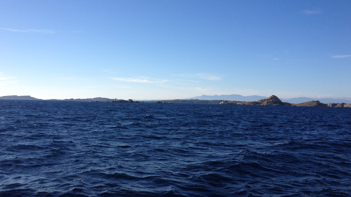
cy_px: 94
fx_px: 363
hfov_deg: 51.6
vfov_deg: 30.4
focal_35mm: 39
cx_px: 178
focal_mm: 4.28
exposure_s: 1/1783
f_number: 2.4
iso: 64
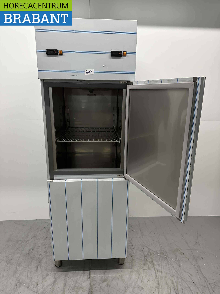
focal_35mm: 24
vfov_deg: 71.6
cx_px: 110
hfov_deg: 56.8
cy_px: 147
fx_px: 203
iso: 160
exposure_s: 1/50
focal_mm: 6.86
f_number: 1.78
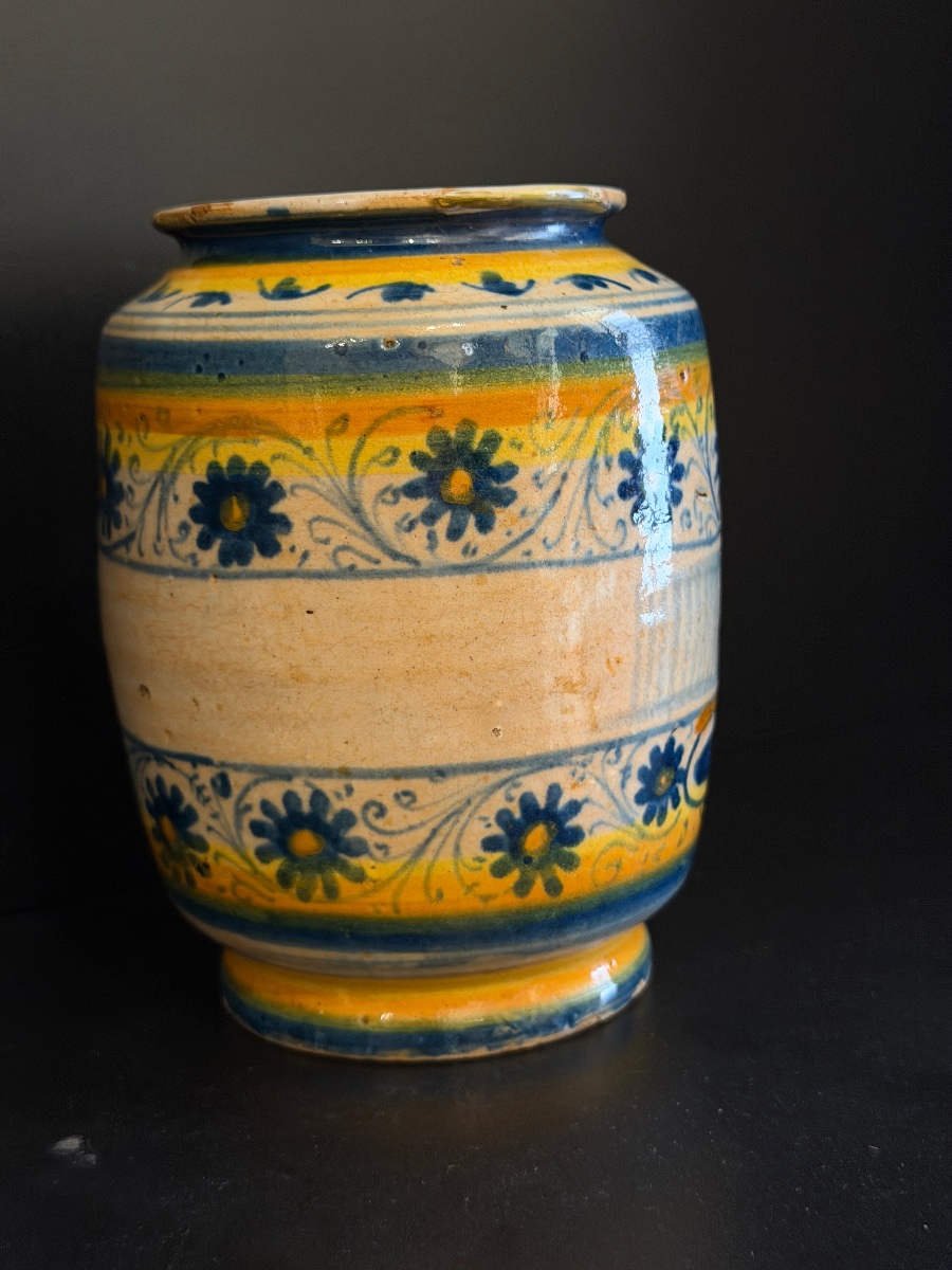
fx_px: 1760
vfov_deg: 39.7
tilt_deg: -10.2
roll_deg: +1.5
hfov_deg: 30.3
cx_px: 476
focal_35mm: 48
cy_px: 635
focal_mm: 6.76
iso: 200
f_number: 1.78
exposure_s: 1/60
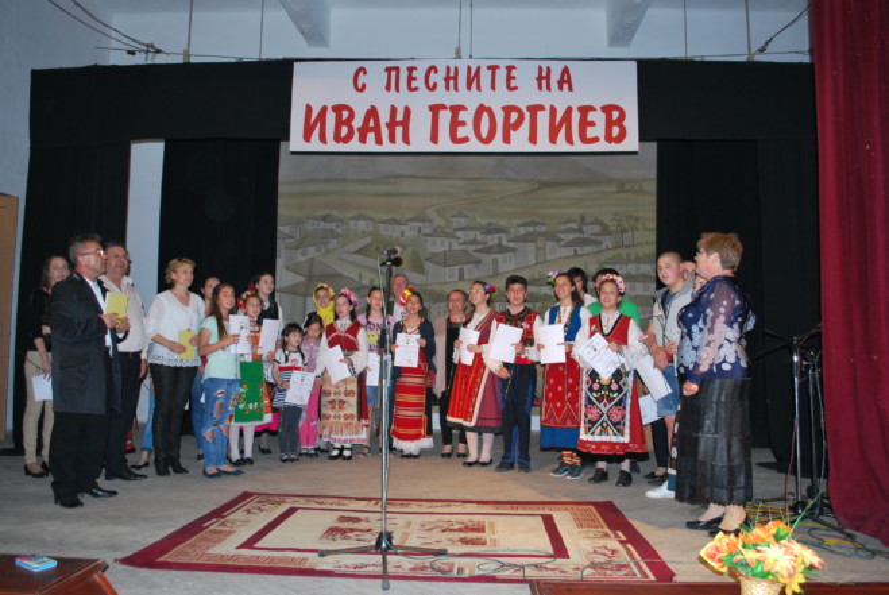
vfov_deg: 43.7
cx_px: 444
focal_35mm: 30
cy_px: 298
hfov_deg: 61.9
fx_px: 742
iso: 400
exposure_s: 1/60
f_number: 3.8
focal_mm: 20
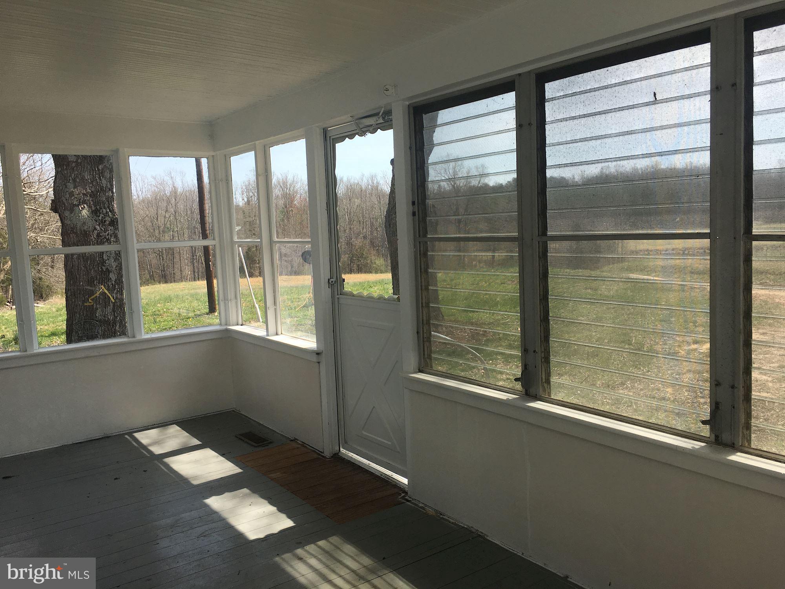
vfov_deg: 48.2
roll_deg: +2.3
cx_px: 392
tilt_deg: -4.7
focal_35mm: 29
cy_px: 294
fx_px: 658
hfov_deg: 61.7
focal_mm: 4.15
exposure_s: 1/845
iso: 25
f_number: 2.2
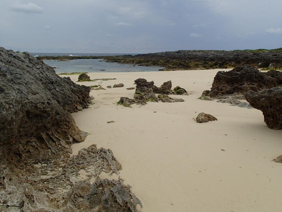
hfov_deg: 69.4
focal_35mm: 25
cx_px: 141
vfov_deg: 54.9
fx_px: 204
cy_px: 106
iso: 100
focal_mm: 4.5
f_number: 8
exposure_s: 1/200
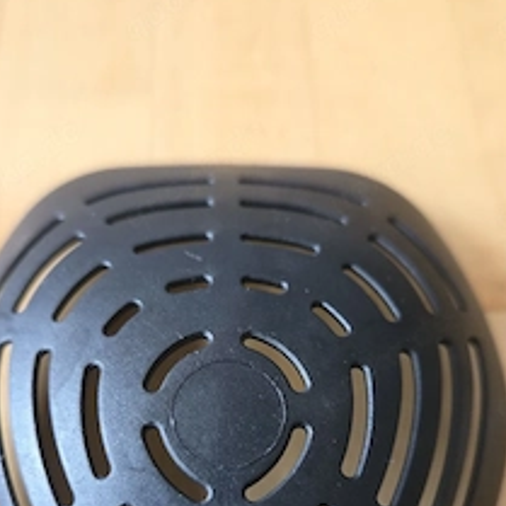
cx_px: 247
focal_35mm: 39
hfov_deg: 42.8
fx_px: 645
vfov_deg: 41.4
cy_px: 390
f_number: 1.8
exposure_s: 1/33.4
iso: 500
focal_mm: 5.4
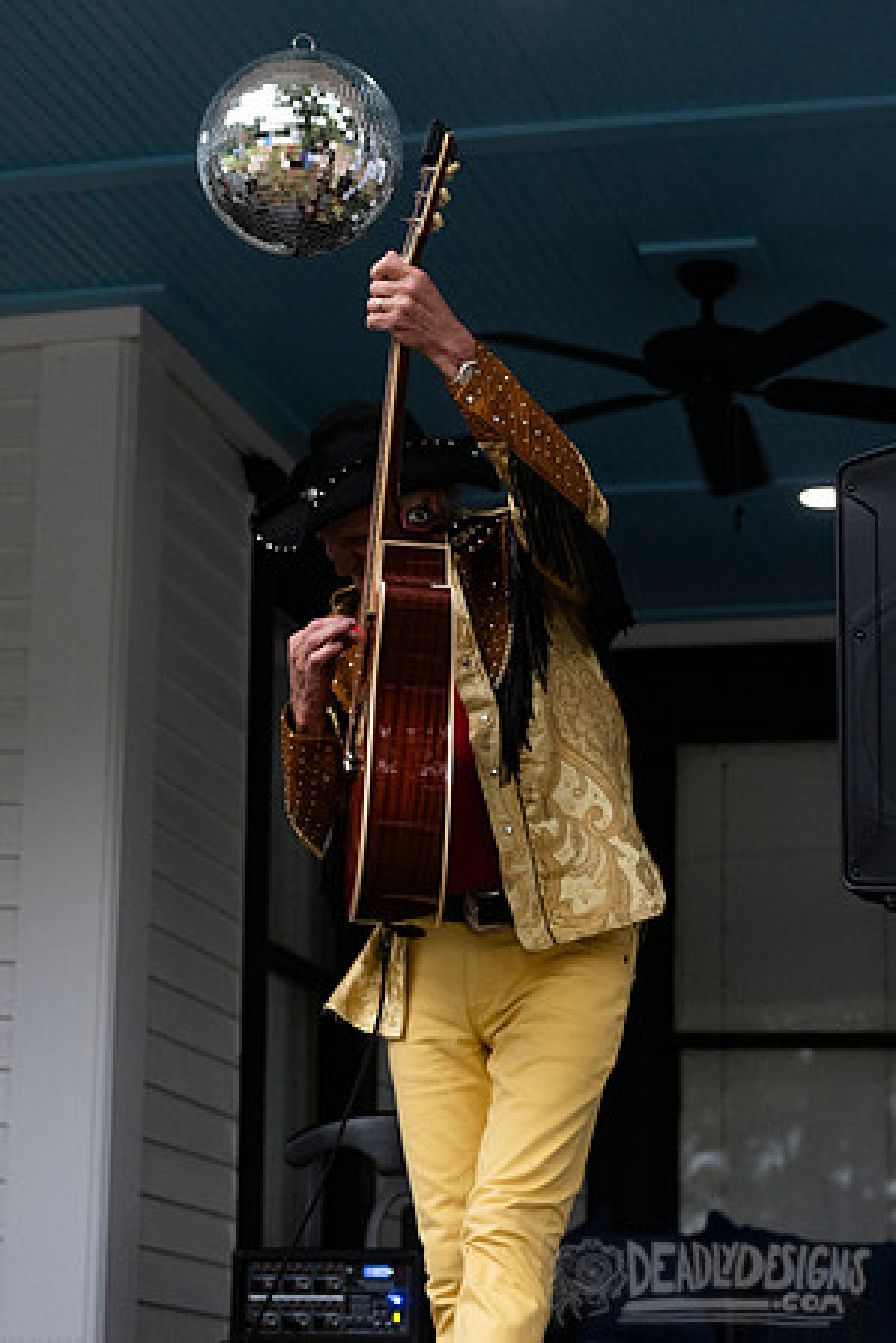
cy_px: 672
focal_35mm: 87
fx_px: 3245
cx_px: 358
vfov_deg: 23.4
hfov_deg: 15.7
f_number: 4
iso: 1250
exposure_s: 1/250
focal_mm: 58
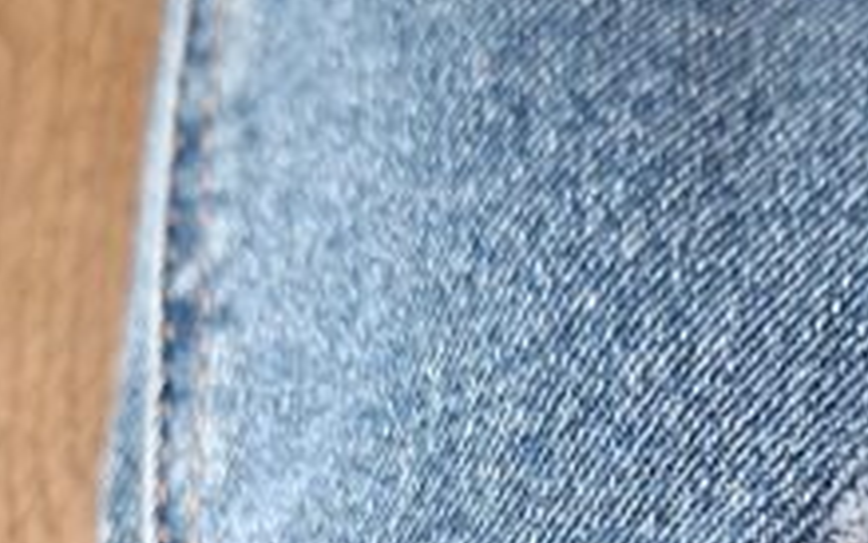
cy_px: 923
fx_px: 2106
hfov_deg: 22.7
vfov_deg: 13.4
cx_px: 777
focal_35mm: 89
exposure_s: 1/33
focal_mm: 5.54
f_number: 1.8
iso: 400
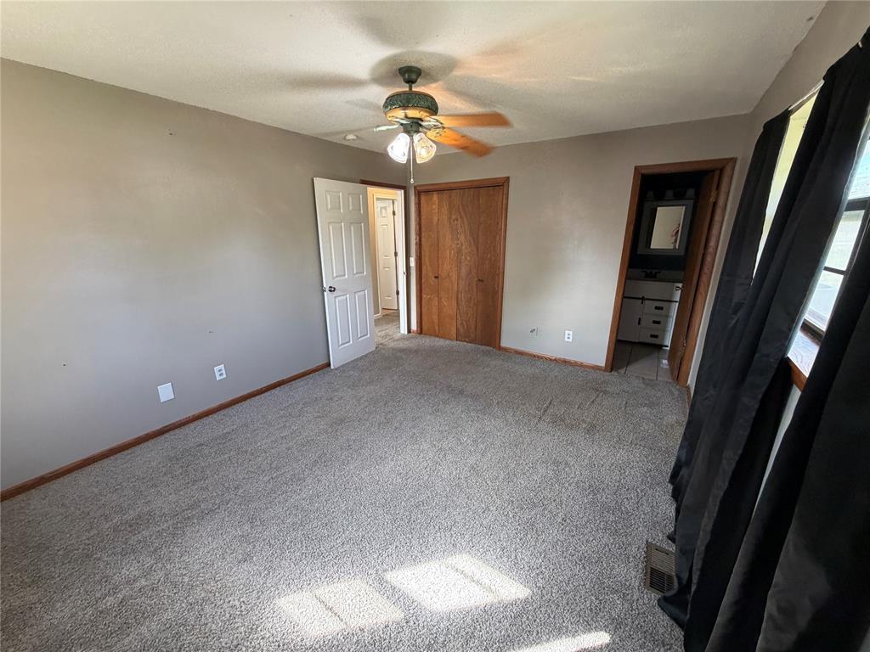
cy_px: 326
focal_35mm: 14
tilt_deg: -16.0
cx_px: 435
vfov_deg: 85.7
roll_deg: +0.5
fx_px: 352
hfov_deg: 102.1
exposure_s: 1/60
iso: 250
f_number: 2.2
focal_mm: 2.22
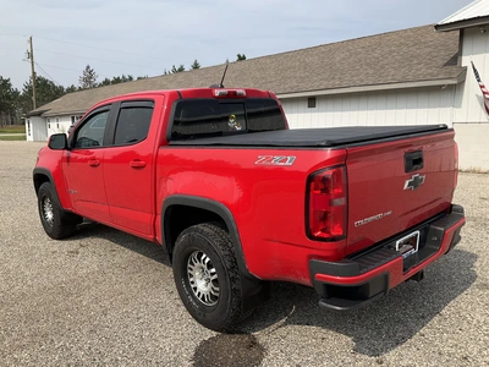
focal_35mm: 29
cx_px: 244
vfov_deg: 48.2
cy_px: 184
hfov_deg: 61.7
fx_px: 410
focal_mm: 3
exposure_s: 1/1730
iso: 25
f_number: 1.8
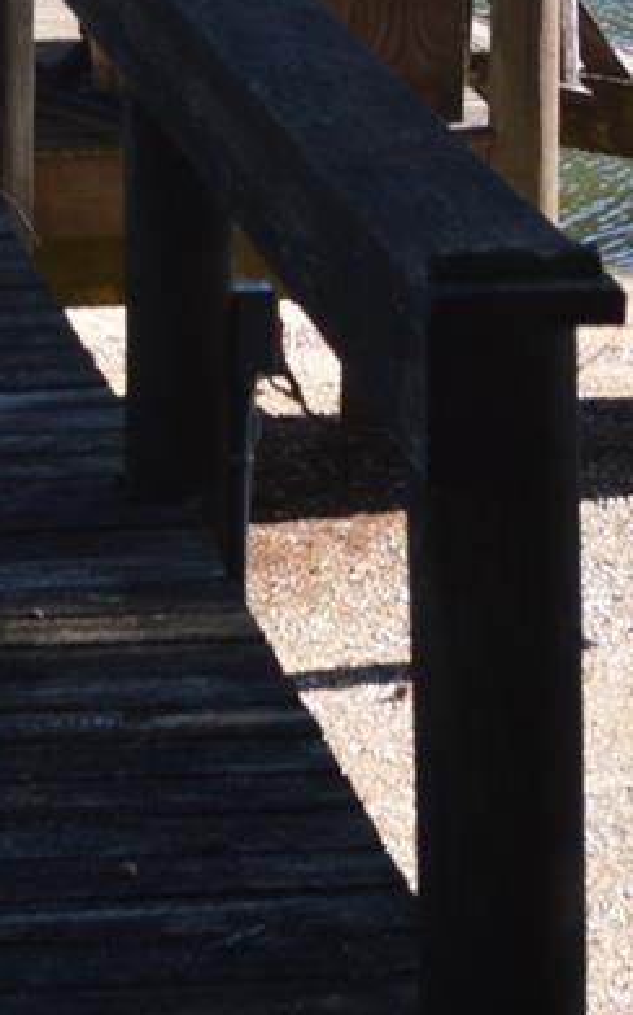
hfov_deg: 6.8
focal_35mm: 192
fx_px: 5305
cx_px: 721
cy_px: -370
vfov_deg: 10.6
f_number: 5.6
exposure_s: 1/125
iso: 110
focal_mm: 24
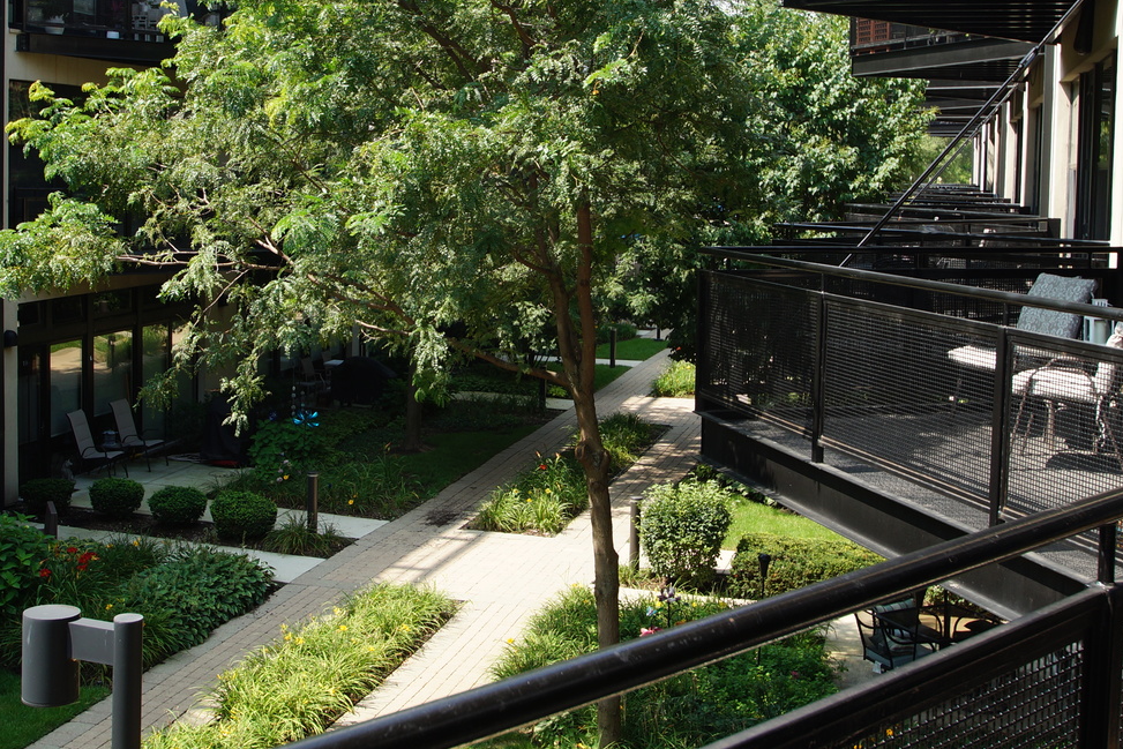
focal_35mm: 45
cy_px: 264
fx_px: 1404
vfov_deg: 29.7
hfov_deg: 43.6
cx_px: 511
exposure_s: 1/80
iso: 100
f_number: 6.3
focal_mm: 18
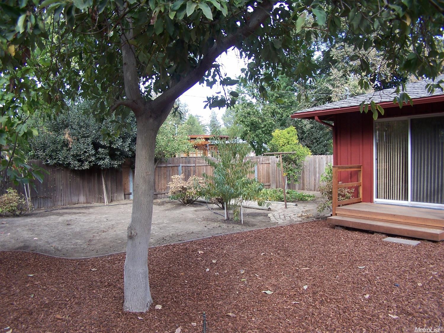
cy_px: 166
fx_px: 487
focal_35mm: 38
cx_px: 222
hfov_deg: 49.0
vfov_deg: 37.7
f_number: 2.8
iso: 80
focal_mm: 6.3
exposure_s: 1/100
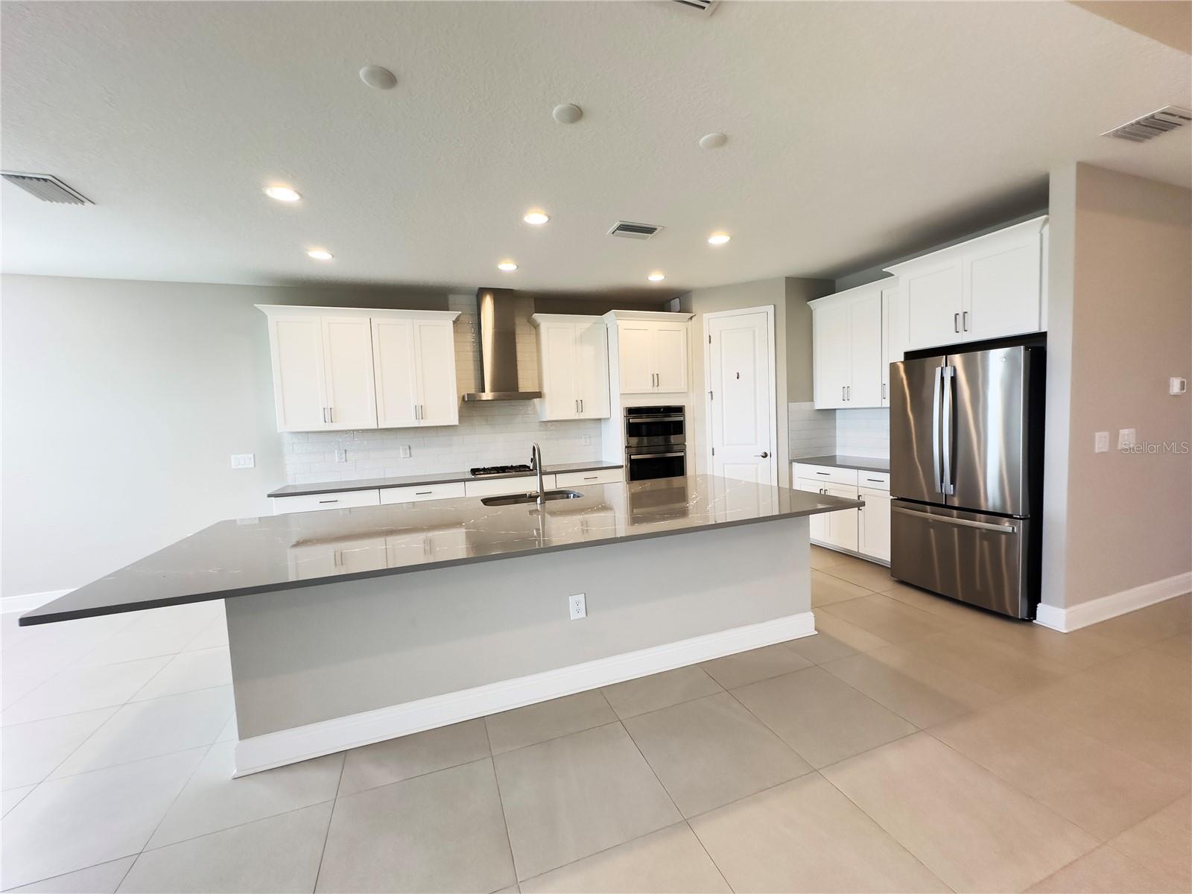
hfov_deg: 102.1
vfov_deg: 85.7
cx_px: 596
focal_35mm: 14
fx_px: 482
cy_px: 447
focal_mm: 2.22
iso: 200
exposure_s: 1/120
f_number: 2.2
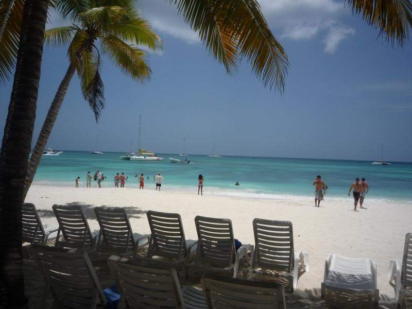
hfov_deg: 56.8
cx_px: 206
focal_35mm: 32
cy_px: 154
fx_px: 381
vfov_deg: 44.2
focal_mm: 5.2
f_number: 6.3
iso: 100
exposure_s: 1/1000
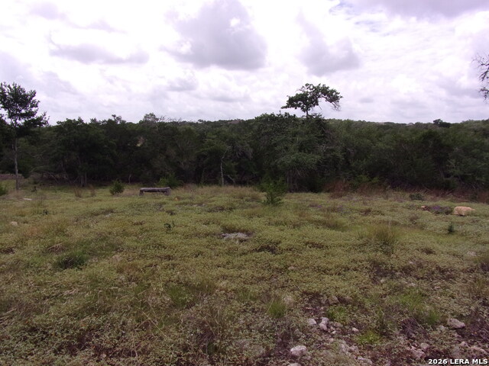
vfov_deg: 56.8
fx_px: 339
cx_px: 244
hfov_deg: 71.6
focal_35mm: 24
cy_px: 183
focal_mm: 4.3
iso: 80
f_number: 10.8
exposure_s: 1/150
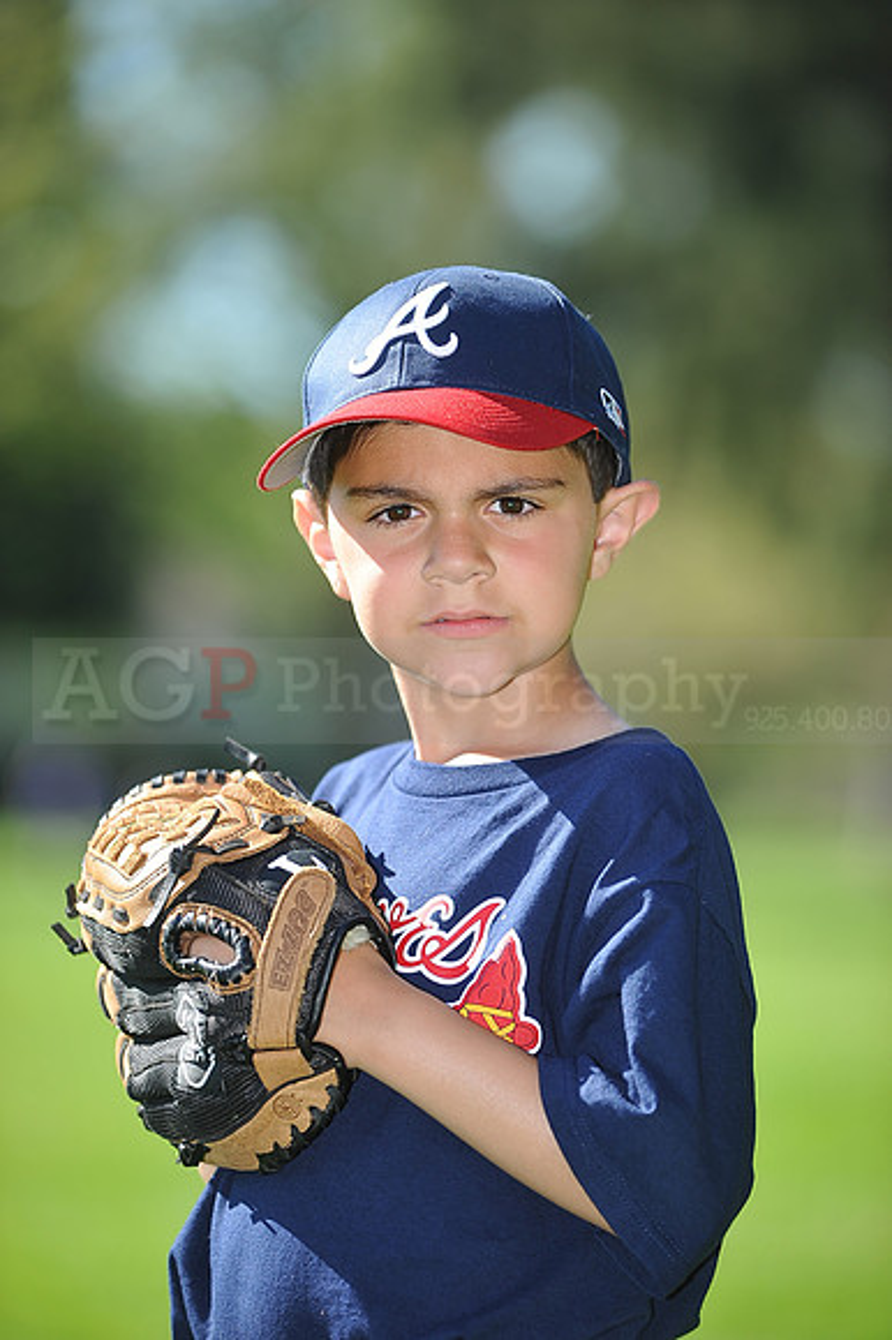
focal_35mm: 200
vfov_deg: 10.3
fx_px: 7442
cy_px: 670
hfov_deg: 6.9
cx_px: 446
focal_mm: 200
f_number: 4
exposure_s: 1/640
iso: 200
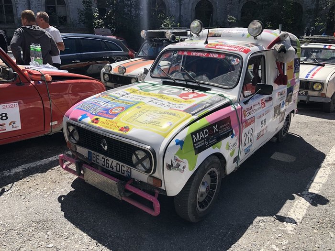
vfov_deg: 49.7
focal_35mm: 28
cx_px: 168
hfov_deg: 63.4
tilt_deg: -16.6
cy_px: 126
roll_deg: -0.7
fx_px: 271
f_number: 1.8
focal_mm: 3.99
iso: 20
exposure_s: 1/2183
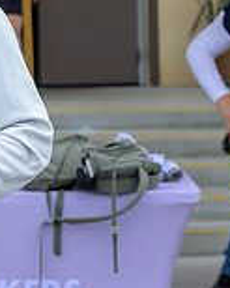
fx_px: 1533
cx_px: -172
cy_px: 31
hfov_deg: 8.3
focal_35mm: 180
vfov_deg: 10.7
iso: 100
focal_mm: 51
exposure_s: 1/200
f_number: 4
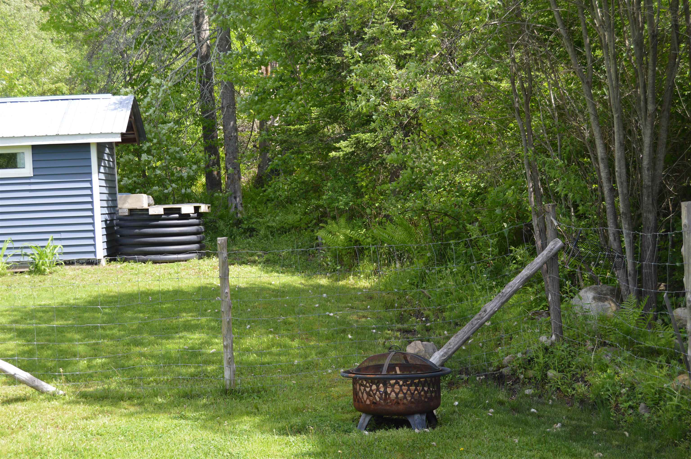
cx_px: 346
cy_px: 230
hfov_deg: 37.9
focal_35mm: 52
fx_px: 1007
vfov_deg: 25.7
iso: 110
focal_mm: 35
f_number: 5.6
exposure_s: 1/125
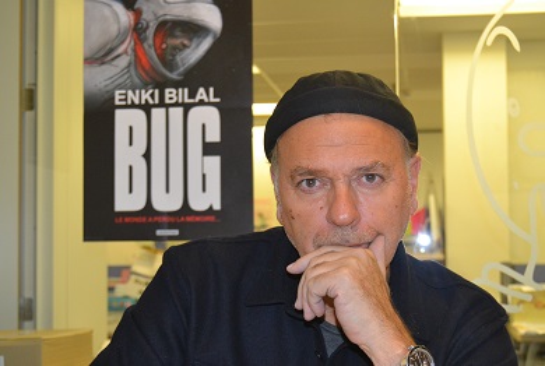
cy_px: 183
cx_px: 272
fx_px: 774
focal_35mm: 51
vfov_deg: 26.6
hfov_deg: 38.8
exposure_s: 1/60
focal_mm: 34
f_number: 4.5
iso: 1400
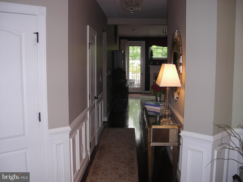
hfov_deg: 49.0
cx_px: 122
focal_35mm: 38
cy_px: 91
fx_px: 267
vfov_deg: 37.7
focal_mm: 6.3
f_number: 3.2
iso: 144
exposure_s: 1/60
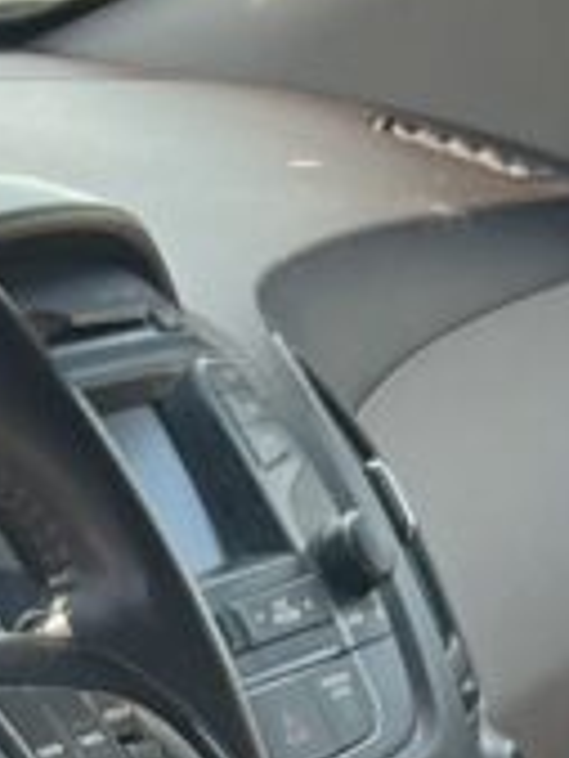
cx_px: 0
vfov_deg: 9.9
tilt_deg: -26.7
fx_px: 3852
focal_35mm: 176
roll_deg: +0.1
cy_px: 1817
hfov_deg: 8.4
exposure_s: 1/128
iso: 16
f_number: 1.8
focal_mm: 3
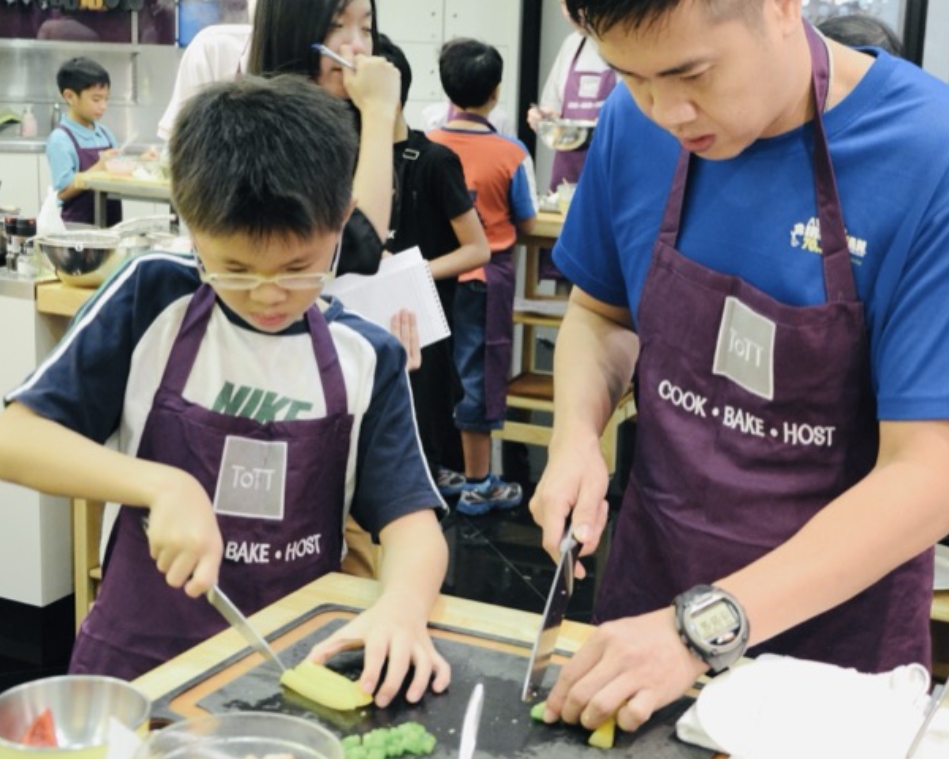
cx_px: 549
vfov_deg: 28.8
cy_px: 346
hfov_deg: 35.5
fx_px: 1480
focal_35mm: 53
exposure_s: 1/30
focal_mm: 25
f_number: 4.5
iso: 2000
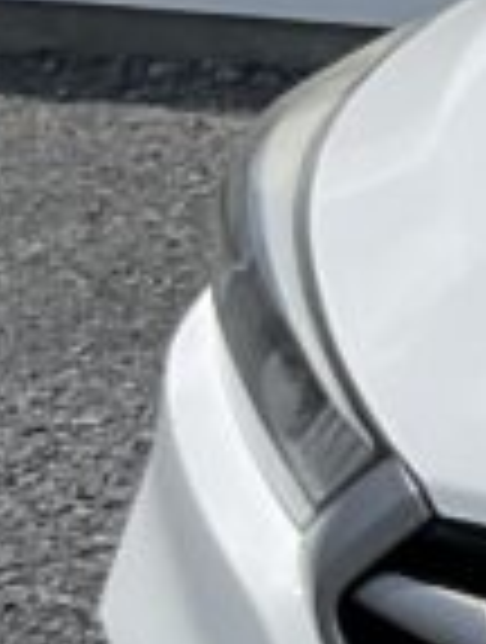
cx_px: 1660
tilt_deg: -16.7
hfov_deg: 6.4
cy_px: 522
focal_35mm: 207
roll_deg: -1.7
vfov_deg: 9.5
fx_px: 3858
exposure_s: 1/3788
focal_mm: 3
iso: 16
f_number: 1.8
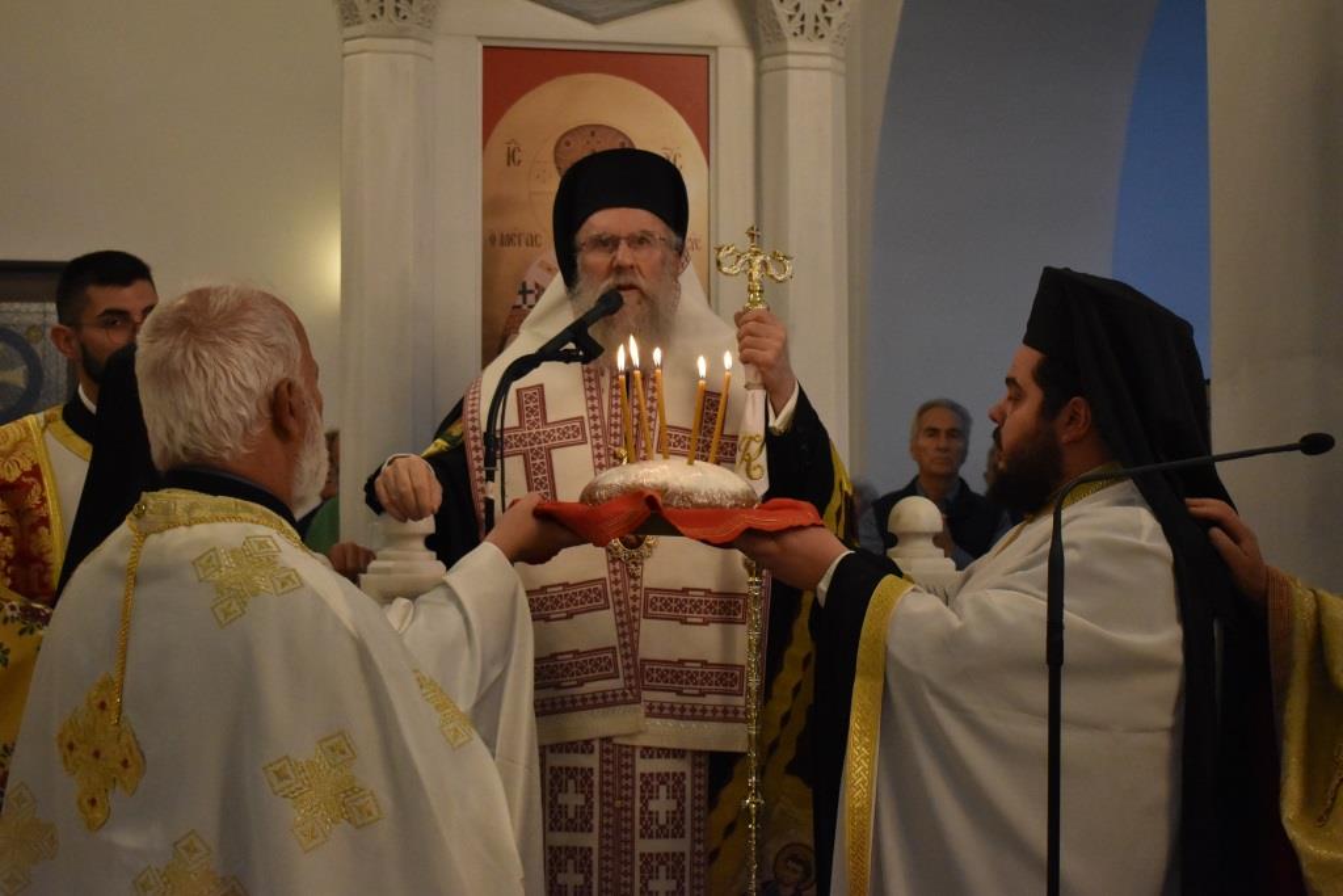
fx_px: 1959
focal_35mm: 52
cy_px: 448
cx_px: 672
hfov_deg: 37.8
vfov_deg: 25.8
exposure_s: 1/320
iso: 3200
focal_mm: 35
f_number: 4.5
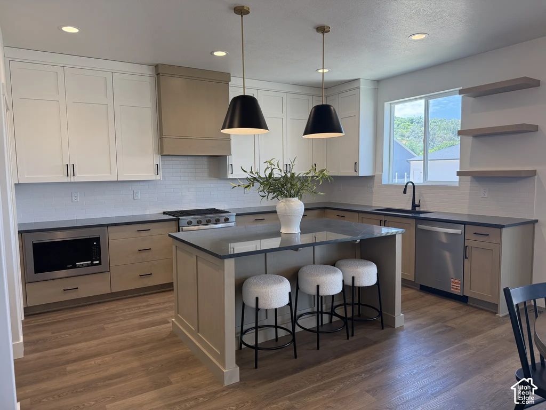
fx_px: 379
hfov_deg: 71.6
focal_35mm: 24
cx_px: 273
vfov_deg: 56.8
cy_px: 205
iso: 200
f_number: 1.78
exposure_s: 1/240
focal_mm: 6.76
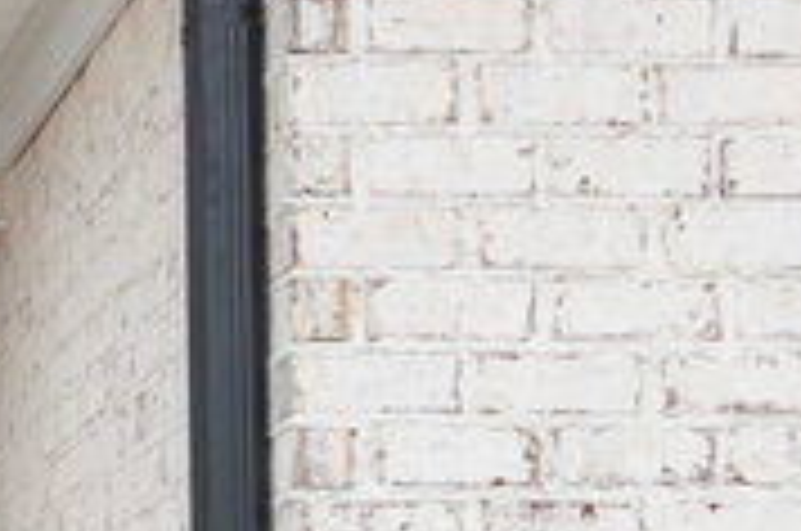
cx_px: -382
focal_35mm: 142
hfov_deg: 13.7
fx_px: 3154
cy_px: 657
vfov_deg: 9.5
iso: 400
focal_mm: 35
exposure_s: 1/125
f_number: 5.6
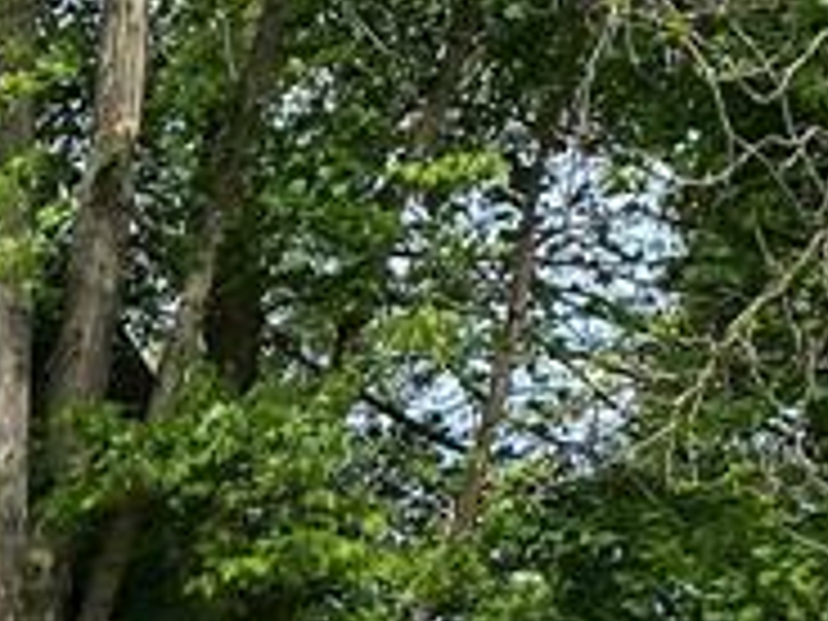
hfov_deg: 12.5
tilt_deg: -3.2
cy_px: 1359
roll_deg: -0.3
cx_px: -644
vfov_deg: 9.4
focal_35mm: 145
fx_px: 3468
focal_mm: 4.25
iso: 32
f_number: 1.8
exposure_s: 1/1287
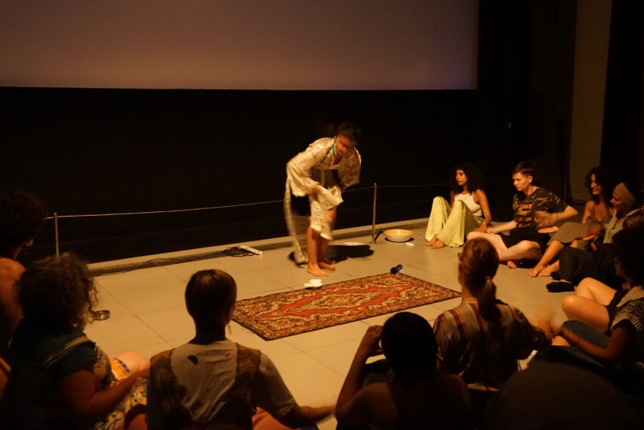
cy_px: 192
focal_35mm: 37
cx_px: 339
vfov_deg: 35.9
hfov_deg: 51.9
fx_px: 662
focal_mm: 31
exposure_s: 1/13
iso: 6400
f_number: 3.5
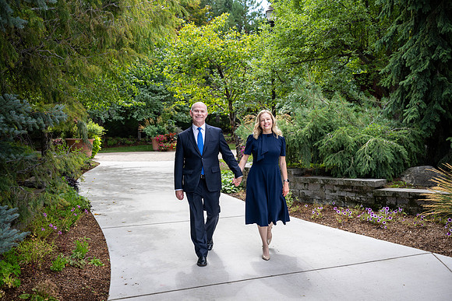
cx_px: 226
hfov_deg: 50.7
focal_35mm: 38
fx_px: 477
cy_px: 150
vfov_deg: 35.1
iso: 200
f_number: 4
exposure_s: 1/400
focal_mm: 38
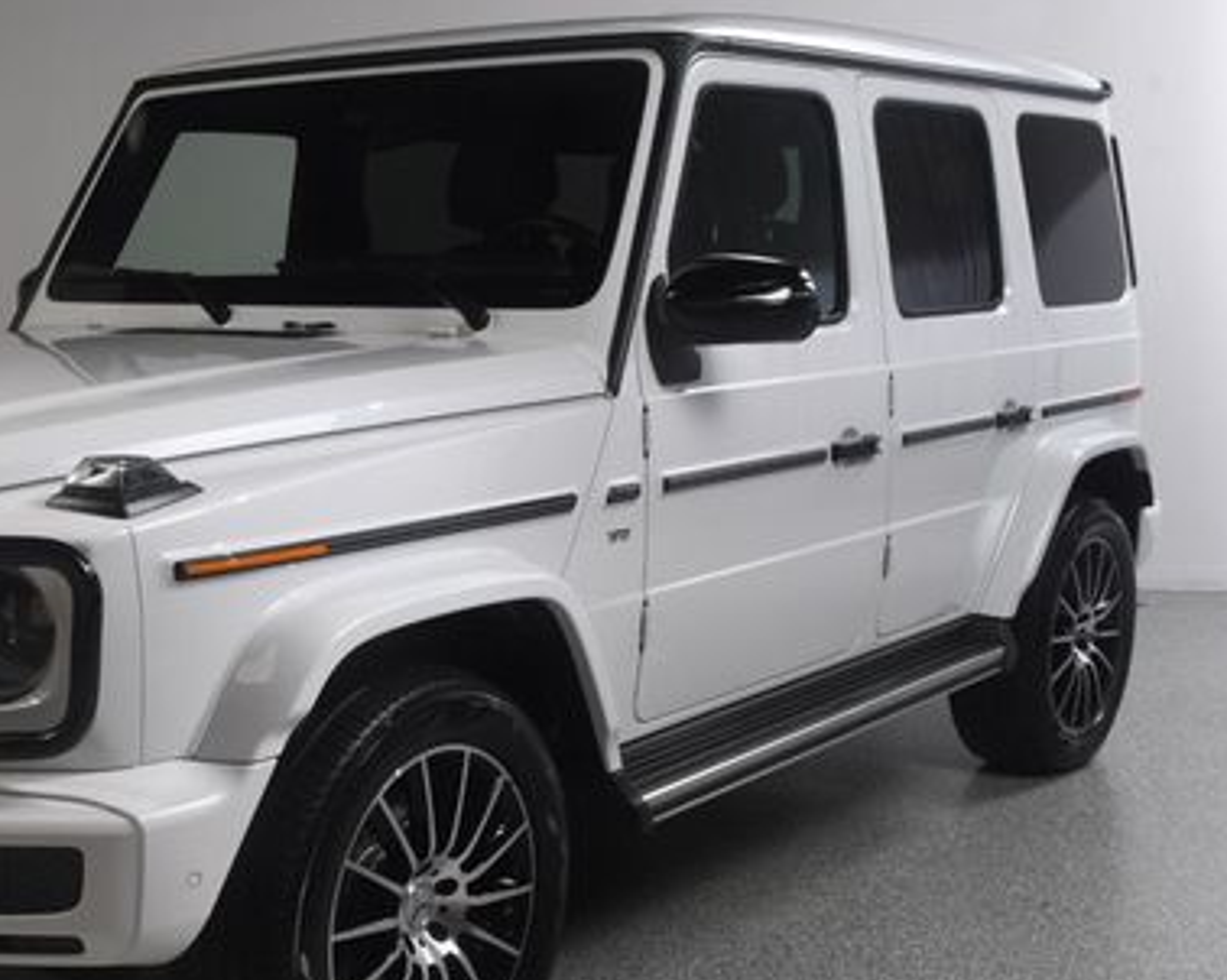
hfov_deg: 34.2
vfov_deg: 28.0
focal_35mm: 54
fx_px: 1960
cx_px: 331
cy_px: 578
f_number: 13
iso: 100
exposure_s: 1/160
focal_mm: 23
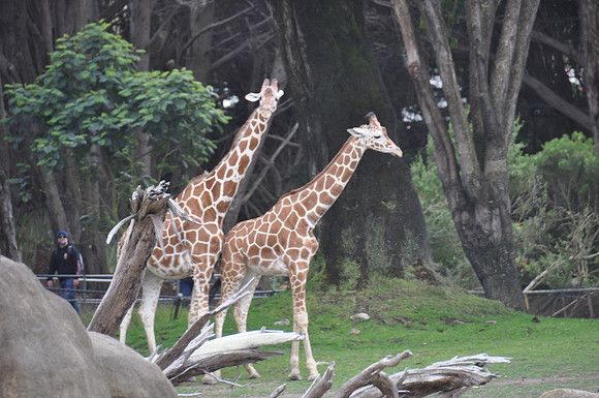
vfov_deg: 3.3
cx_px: 300
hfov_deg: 4.9
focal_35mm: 420
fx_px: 6979
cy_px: 199
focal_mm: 280
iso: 320
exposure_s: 1/320
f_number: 5.6
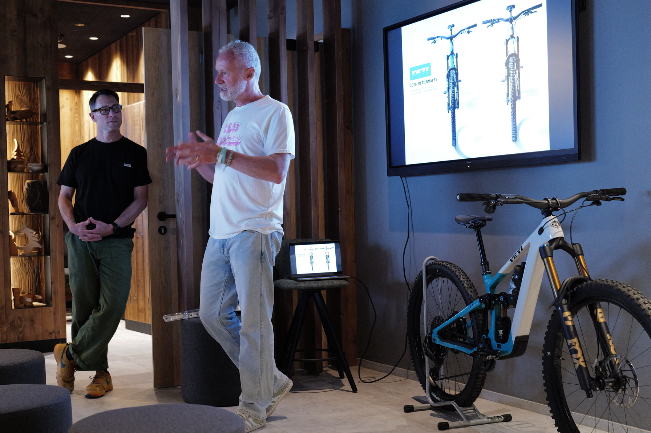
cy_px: 236
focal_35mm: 48
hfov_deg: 41.1
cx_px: 306
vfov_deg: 28.0
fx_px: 867
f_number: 4
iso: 6400
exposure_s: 1/40
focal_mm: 43
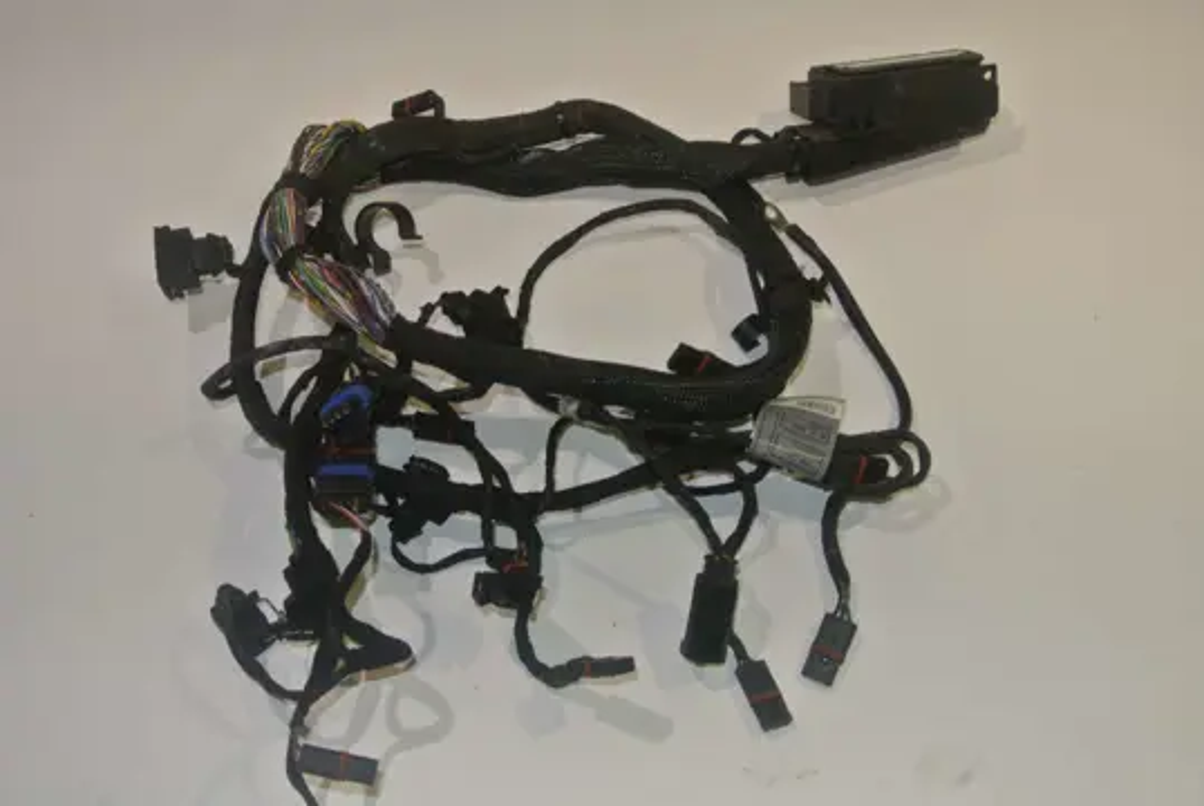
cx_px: 602
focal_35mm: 42
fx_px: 1406
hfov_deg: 46.4
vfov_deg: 32.0
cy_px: 403
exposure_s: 1/60
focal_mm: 15.7
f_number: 4.2
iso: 200
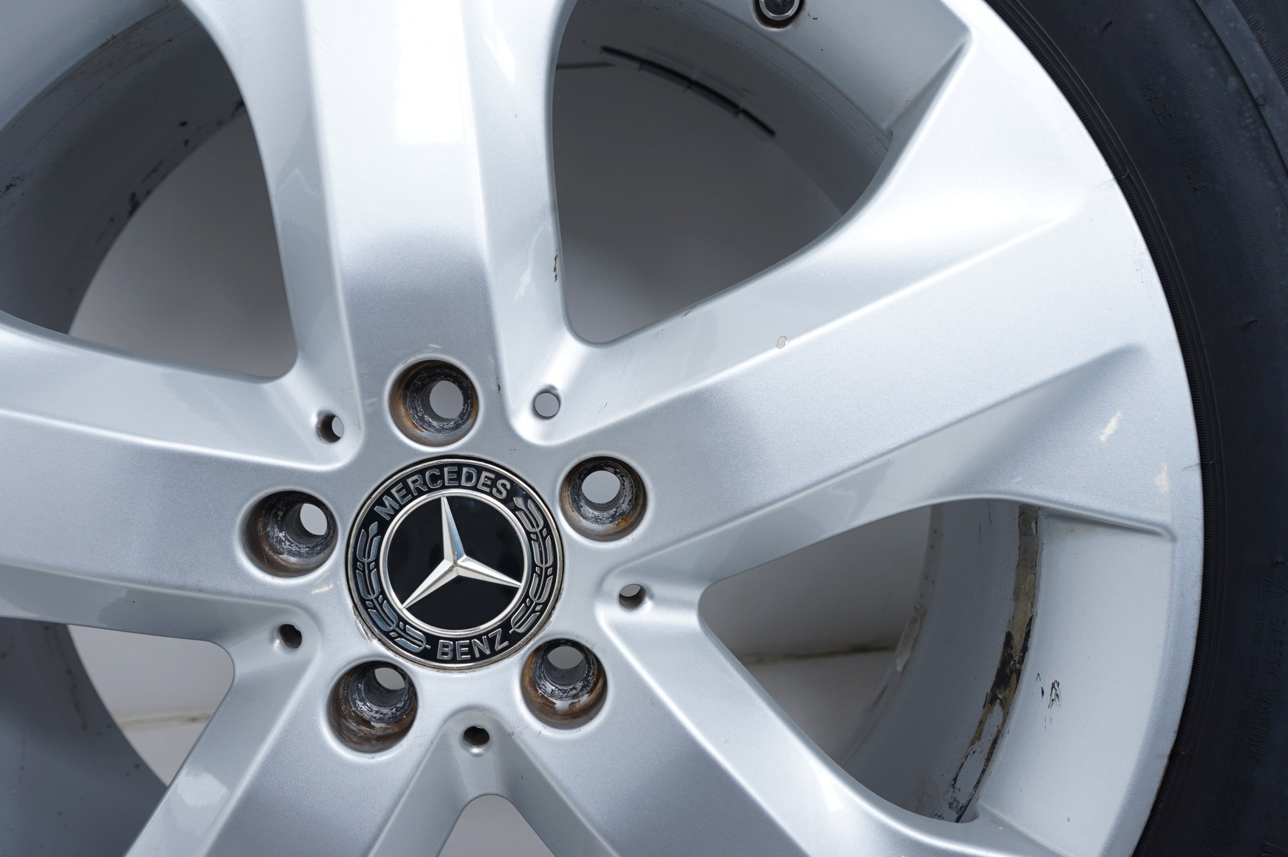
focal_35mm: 29
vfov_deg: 44.9
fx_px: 1037
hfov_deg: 63.7
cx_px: 644
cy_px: 428
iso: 250
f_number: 7.1
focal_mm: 29
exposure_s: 1/100
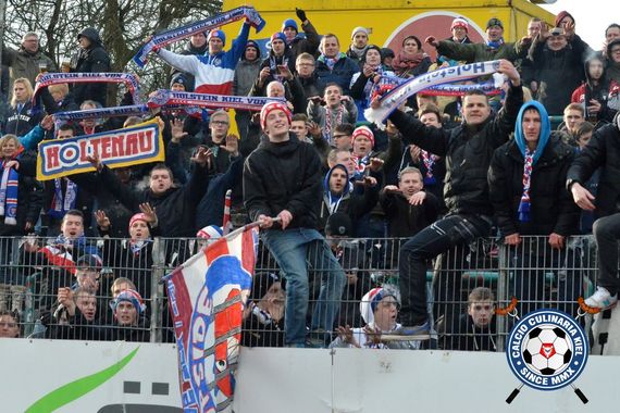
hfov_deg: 19.5
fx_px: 1808
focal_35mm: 105
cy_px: 206
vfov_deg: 13.0
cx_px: 310
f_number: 10
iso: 5000
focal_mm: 70
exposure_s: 1/2500
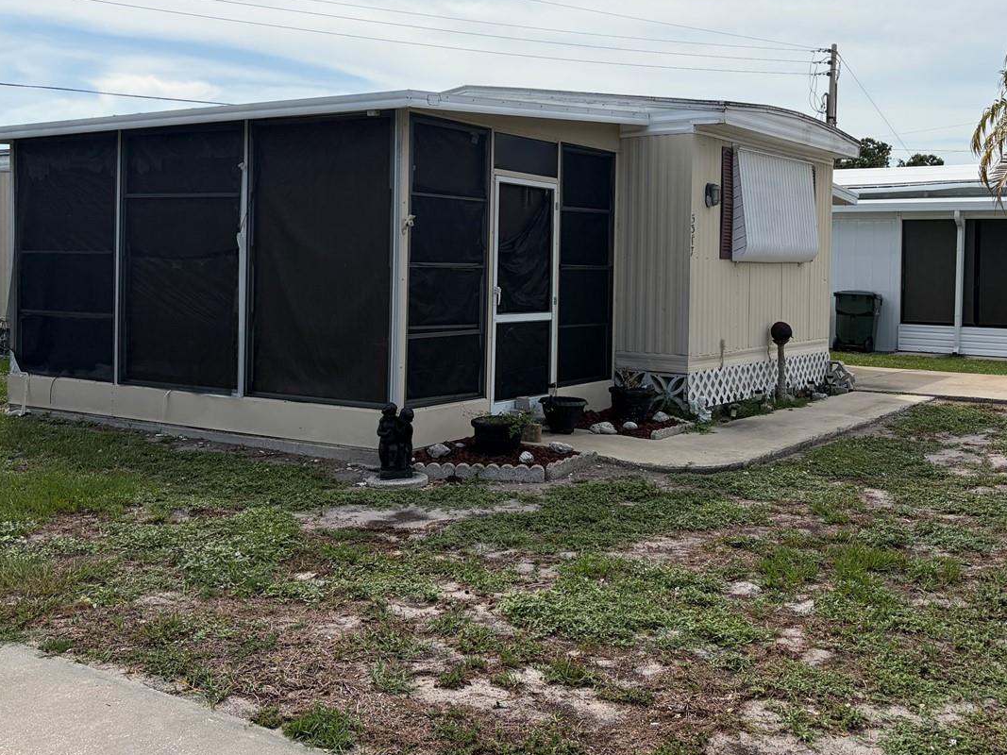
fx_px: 1134
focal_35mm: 39
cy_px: 284
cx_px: 556
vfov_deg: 36.6
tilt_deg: -1.2
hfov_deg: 47.8
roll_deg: -0.4
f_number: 1.6
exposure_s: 1/6993
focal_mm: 5.96
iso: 64
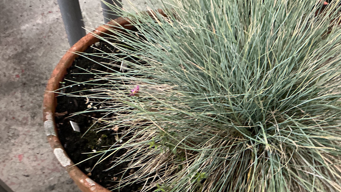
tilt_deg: -61.9
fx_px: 389
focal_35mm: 43
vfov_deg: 27.2
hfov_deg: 47.3
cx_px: 185
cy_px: 154
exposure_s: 1/33
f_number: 1.8
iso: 250
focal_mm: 3
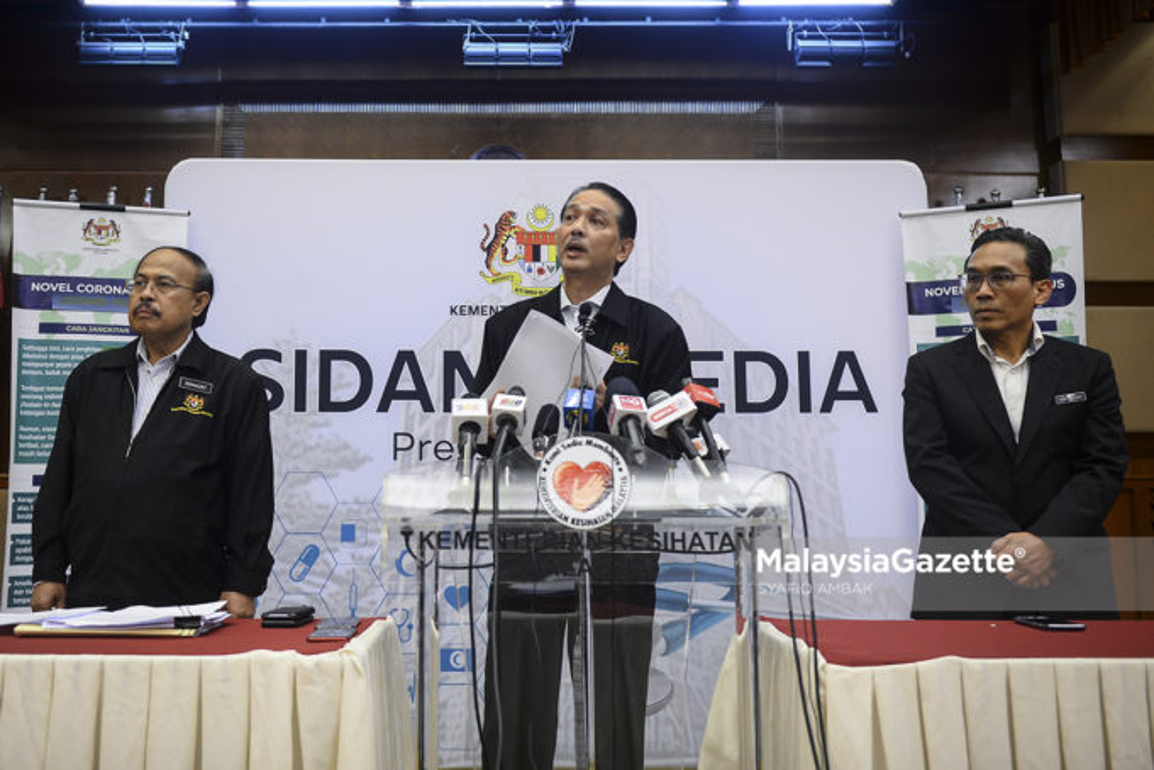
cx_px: 577
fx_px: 994
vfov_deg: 42.3
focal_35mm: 31
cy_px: 385
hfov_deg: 60.3
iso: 1600
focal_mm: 31
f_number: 3.2
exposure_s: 1/160
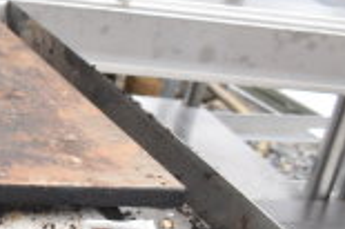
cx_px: -307
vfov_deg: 11.6
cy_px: 170
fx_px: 1130
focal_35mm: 118
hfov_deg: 14.8
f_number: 6.3
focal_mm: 20
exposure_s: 1/200
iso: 200
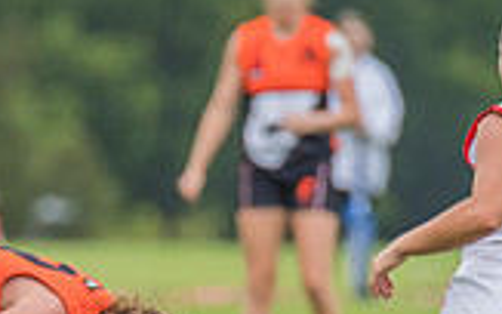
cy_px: 376
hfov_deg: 0.9
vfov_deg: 0.6
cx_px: 124
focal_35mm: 2303
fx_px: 31518
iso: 1000
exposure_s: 1/1600
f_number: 7.1
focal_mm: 600
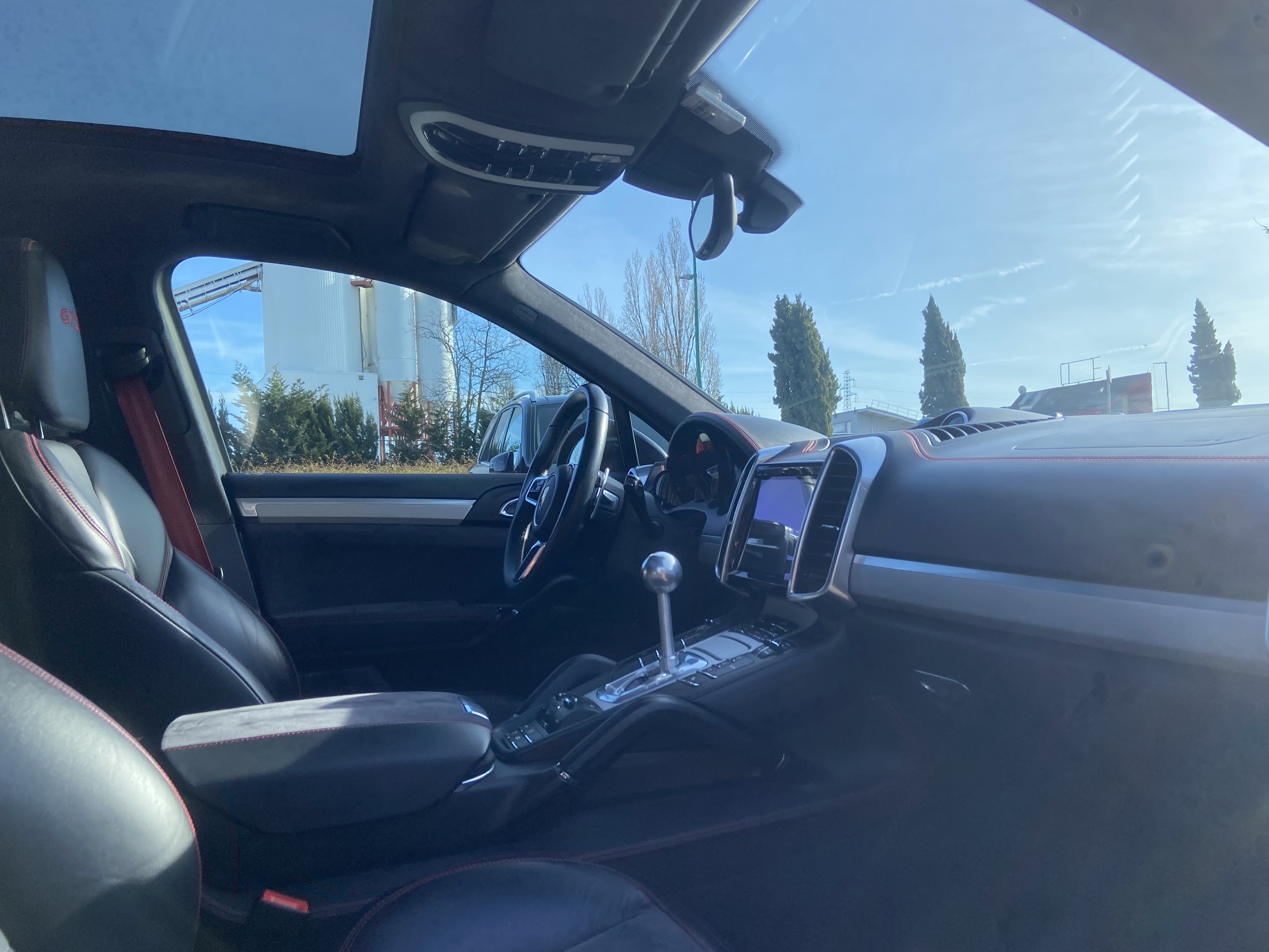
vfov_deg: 53.1
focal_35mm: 26
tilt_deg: -0.8
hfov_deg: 67.3
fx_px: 953
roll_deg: +1.9
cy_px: 476
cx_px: 634
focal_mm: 4.25
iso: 32
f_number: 1.8
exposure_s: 1/919
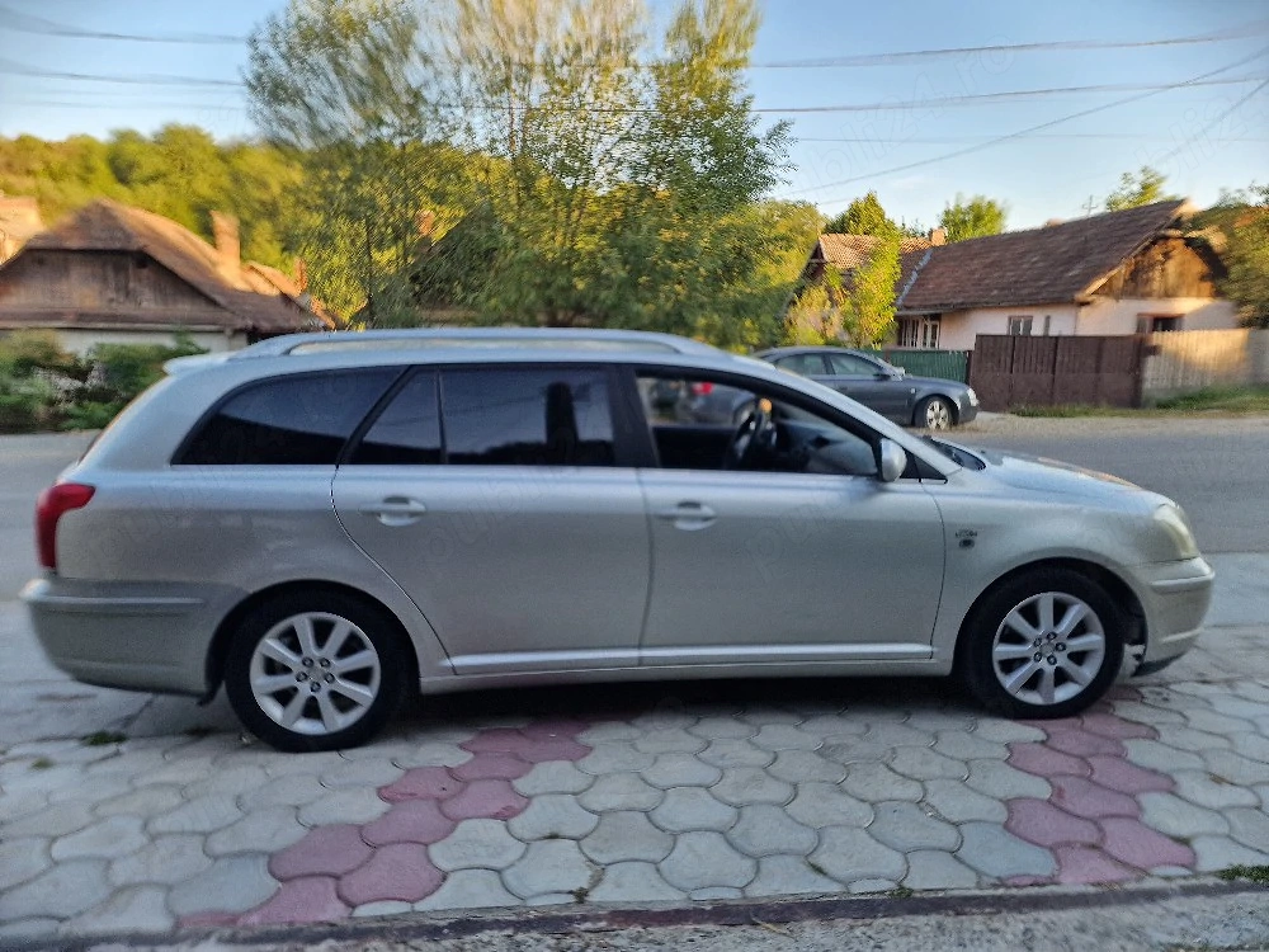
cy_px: 476
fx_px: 843
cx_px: 634
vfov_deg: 58.9
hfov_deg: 73.9
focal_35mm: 23
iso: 50
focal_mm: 6.4
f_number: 1.8
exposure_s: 1/182
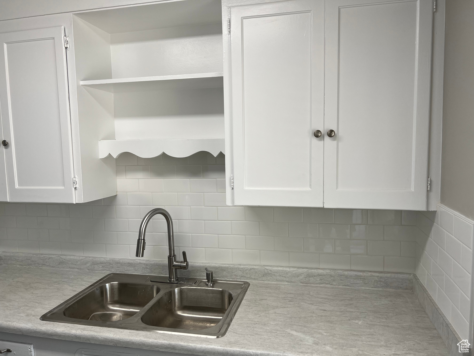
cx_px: 237
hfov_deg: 67.3
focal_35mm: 26
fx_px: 356
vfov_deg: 53.1
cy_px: 178
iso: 32
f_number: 1.5
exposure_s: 1/129
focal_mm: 5.7
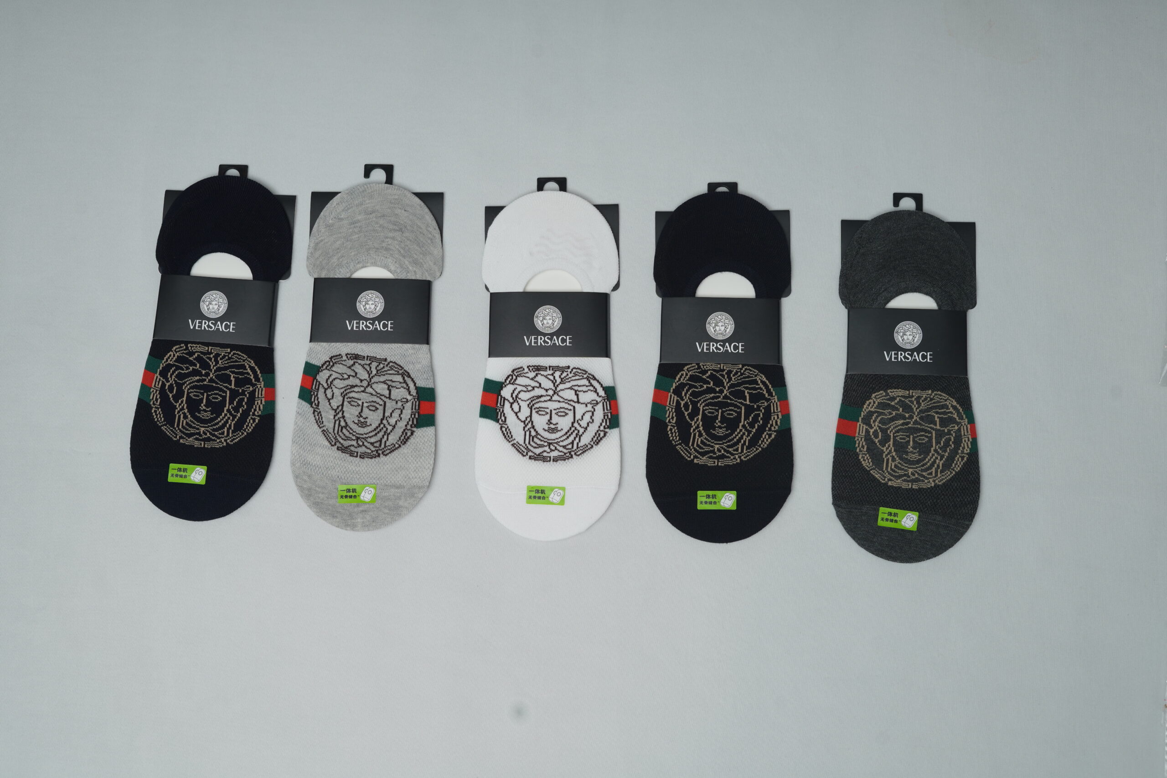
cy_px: 389
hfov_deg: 39.6
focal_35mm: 50
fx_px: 1621
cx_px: 584
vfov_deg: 27.0
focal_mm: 50
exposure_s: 1/200
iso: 320
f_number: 6.3
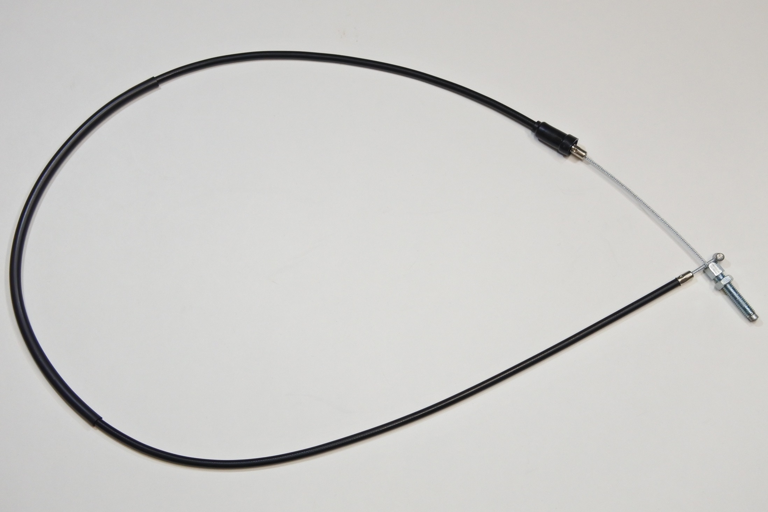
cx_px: 384
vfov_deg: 18.7
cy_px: 256
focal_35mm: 73
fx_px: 1557
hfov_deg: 27.7
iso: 800
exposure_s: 1/80
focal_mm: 27.2
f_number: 5.3
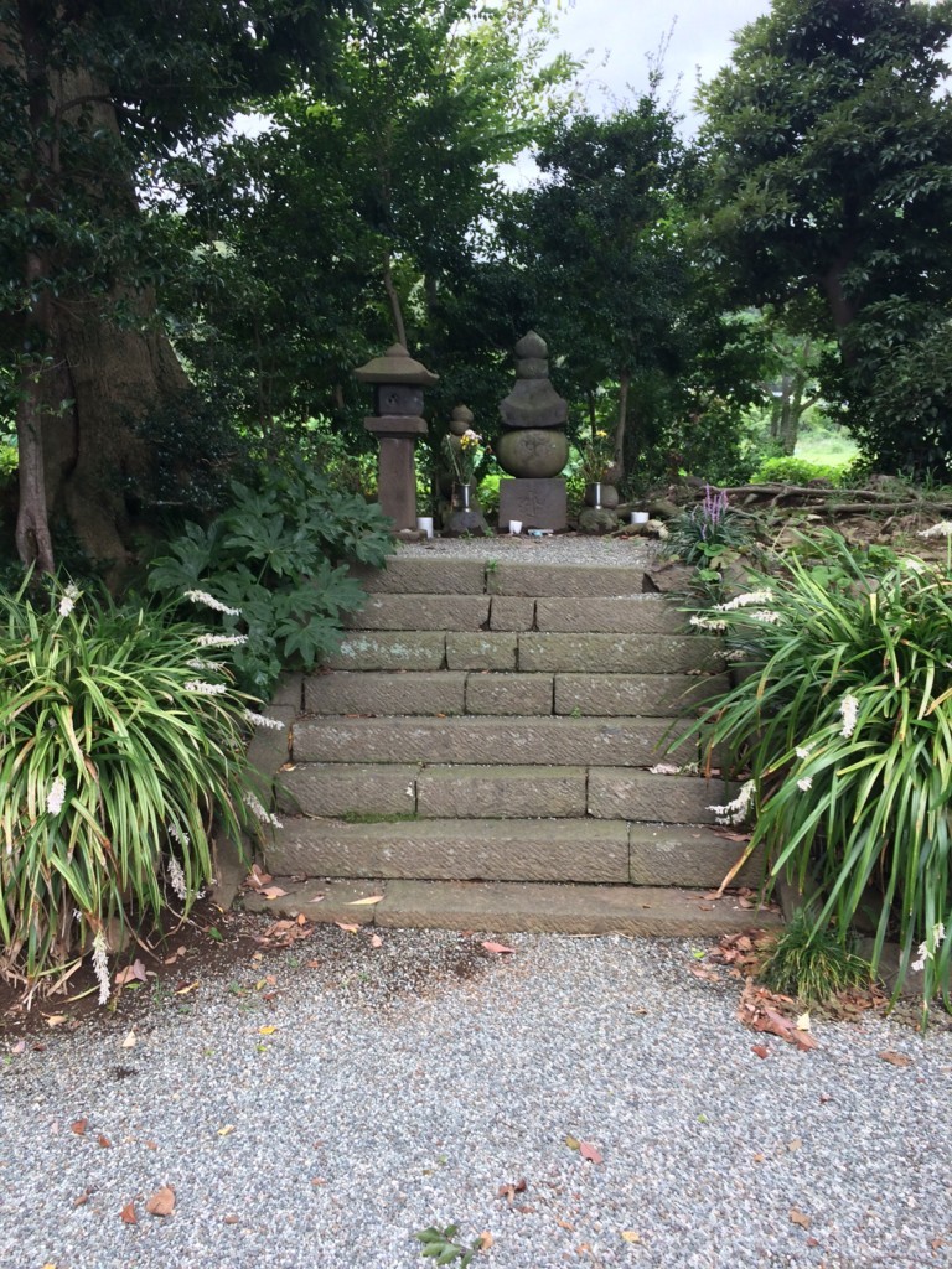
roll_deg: +3.9
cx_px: 476
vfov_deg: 61.7
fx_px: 1063
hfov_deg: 48.2
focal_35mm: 29
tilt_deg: -10.4
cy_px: 634
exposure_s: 1/120
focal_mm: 4.15
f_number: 2.2
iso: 64
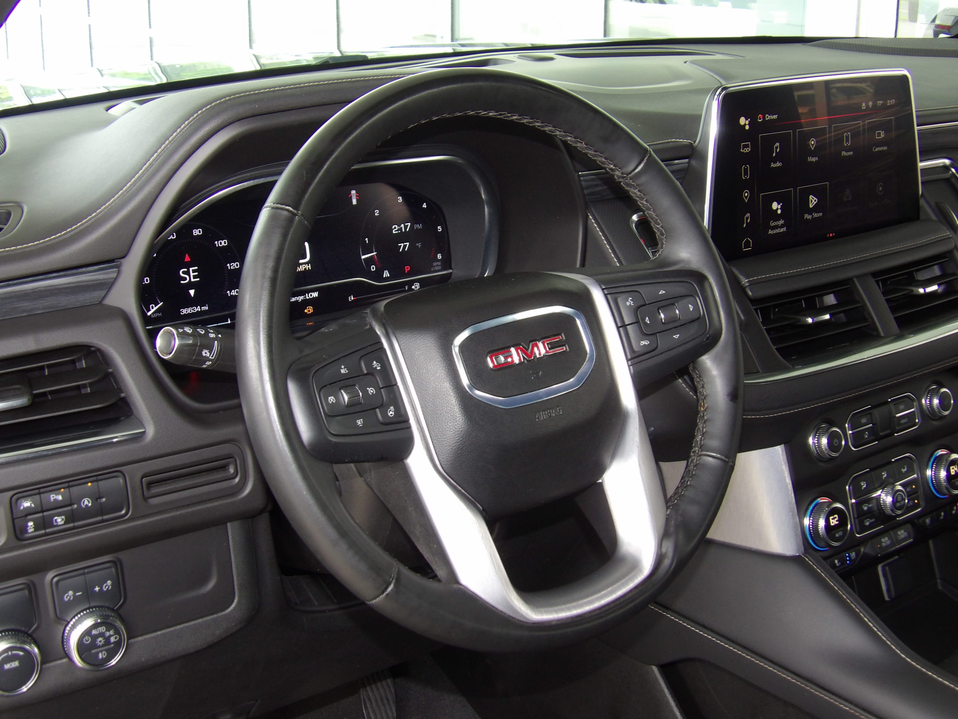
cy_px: 360
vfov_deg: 31.5
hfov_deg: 41.2
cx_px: 479
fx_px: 1273
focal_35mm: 46
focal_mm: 8.2
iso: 200
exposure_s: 1/31
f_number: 3.8
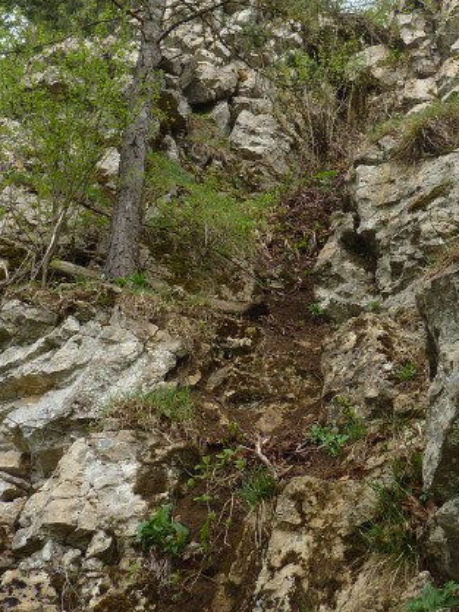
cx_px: 327
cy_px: 274
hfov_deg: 31.1
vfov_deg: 41.2
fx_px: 813
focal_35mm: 46
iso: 80
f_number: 3.5
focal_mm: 4.1
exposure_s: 1/100
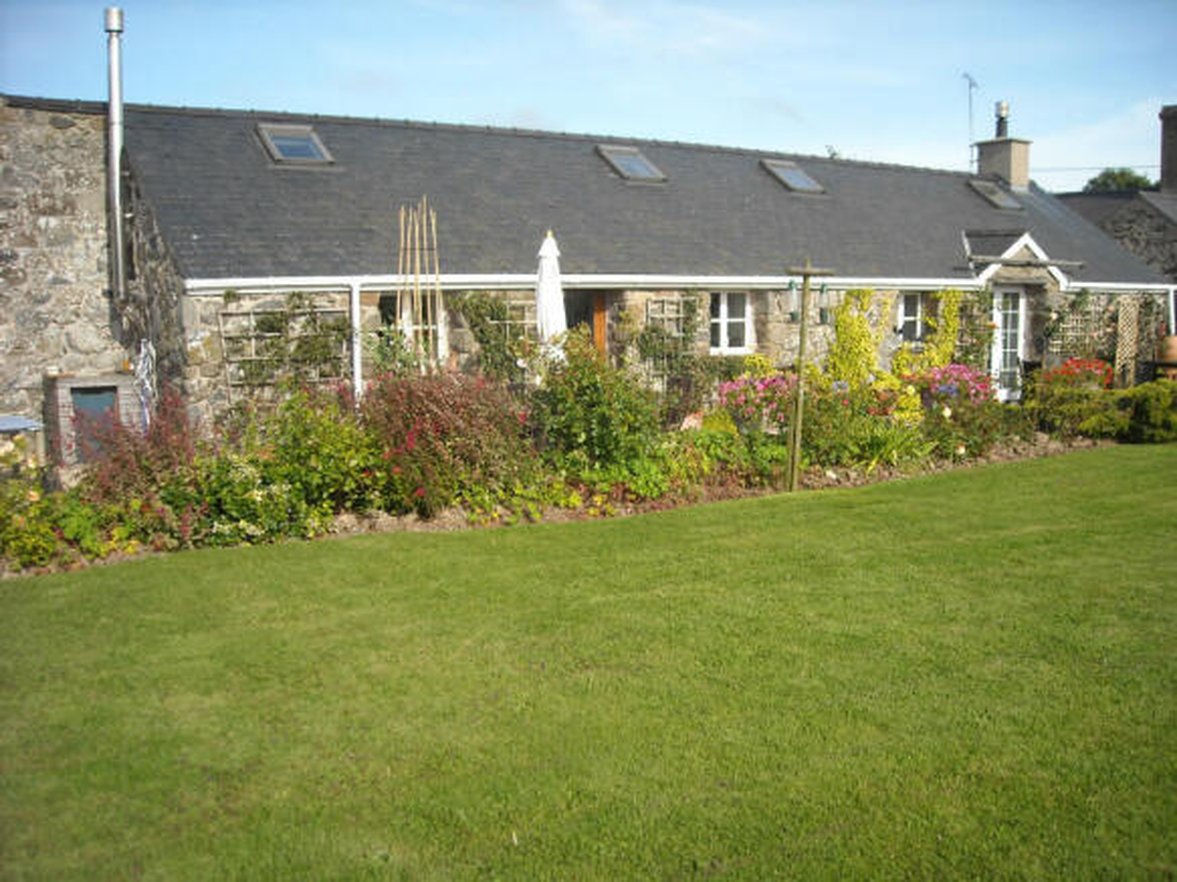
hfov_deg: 52.6
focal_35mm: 35
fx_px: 1190
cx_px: 588
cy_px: 441
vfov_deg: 40.7
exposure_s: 1/192
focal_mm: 5.7
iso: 64
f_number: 5.6
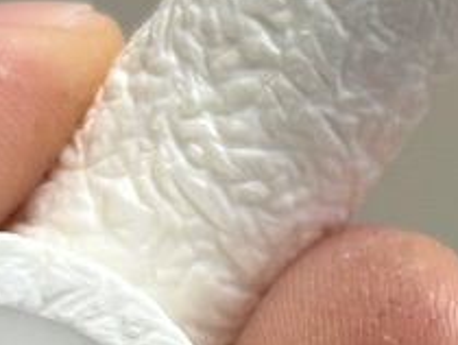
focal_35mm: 292
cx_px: 332
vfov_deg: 5.0
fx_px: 3868
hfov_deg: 6.8
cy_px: 563
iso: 80
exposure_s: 1/105
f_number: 1.78
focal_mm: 6.86
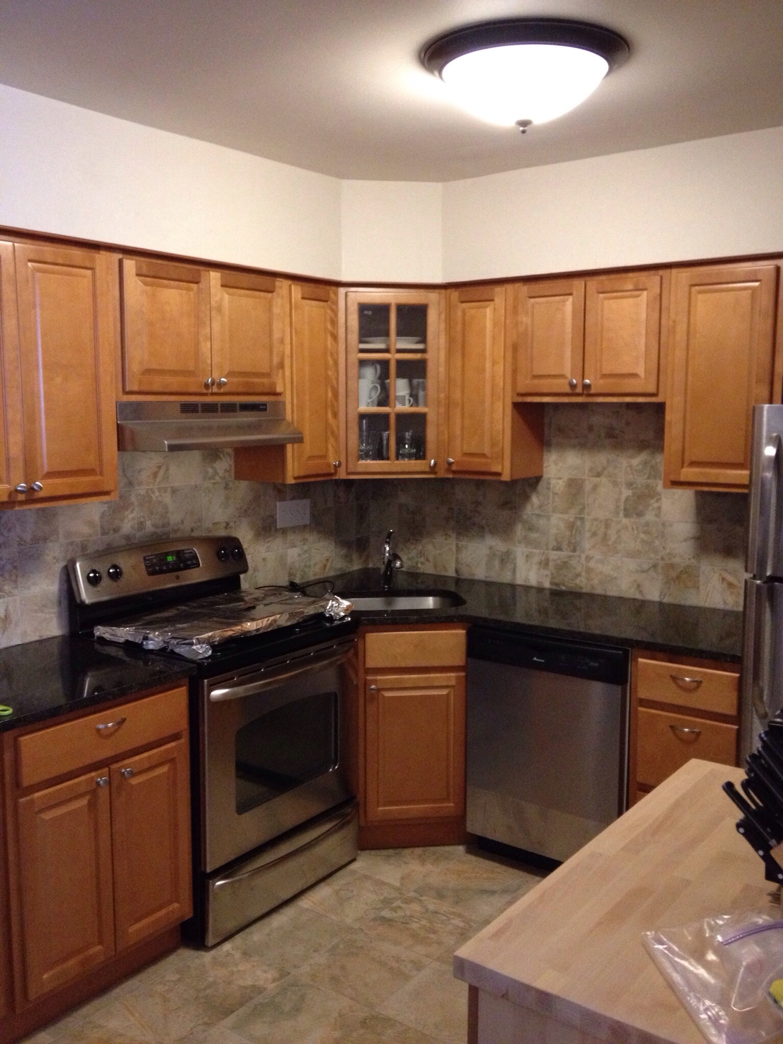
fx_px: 1056
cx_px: 392
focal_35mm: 35
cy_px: 522
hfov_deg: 40.7
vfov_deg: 52.6
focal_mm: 4.28
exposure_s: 1/20
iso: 400
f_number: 2.4
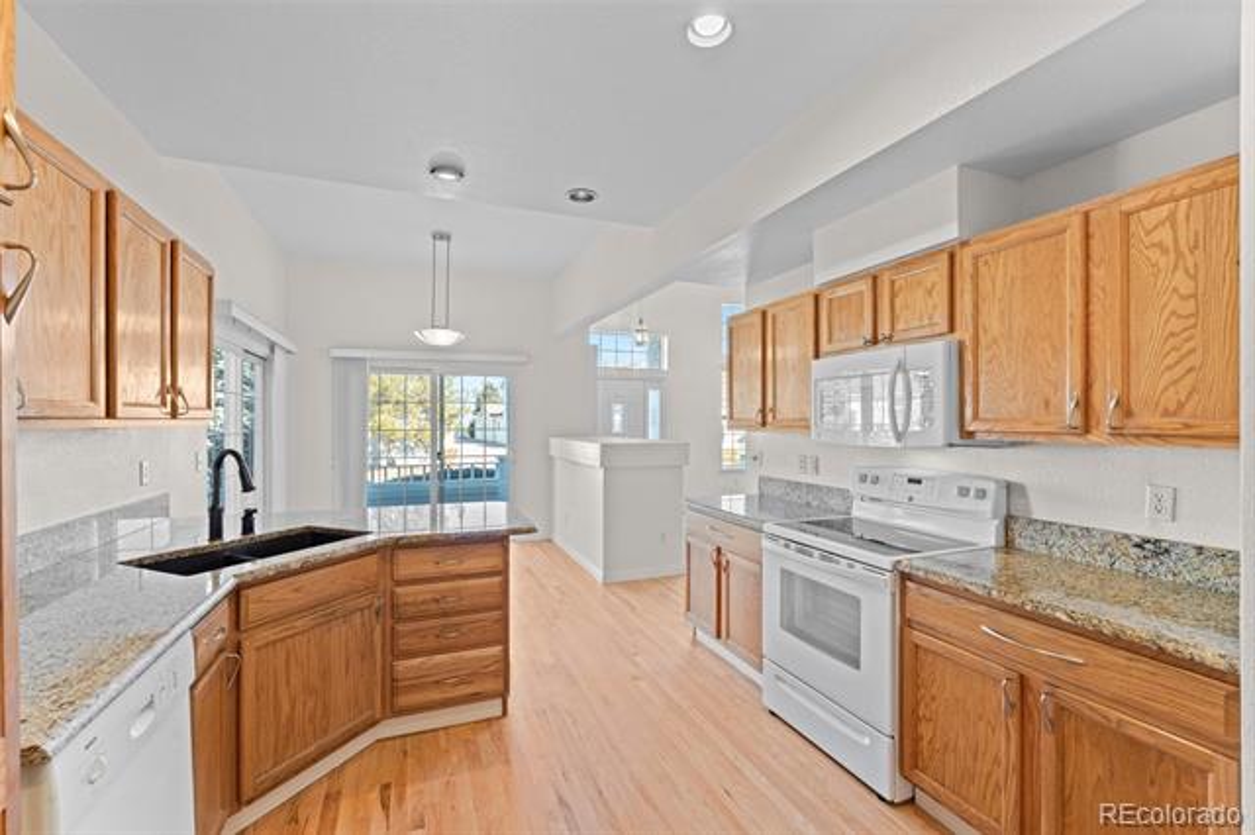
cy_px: 418
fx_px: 557
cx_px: 628
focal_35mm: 16
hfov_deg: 96.8
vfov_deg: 73.7
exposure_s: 1/25
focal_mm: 16
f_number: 9
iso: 640
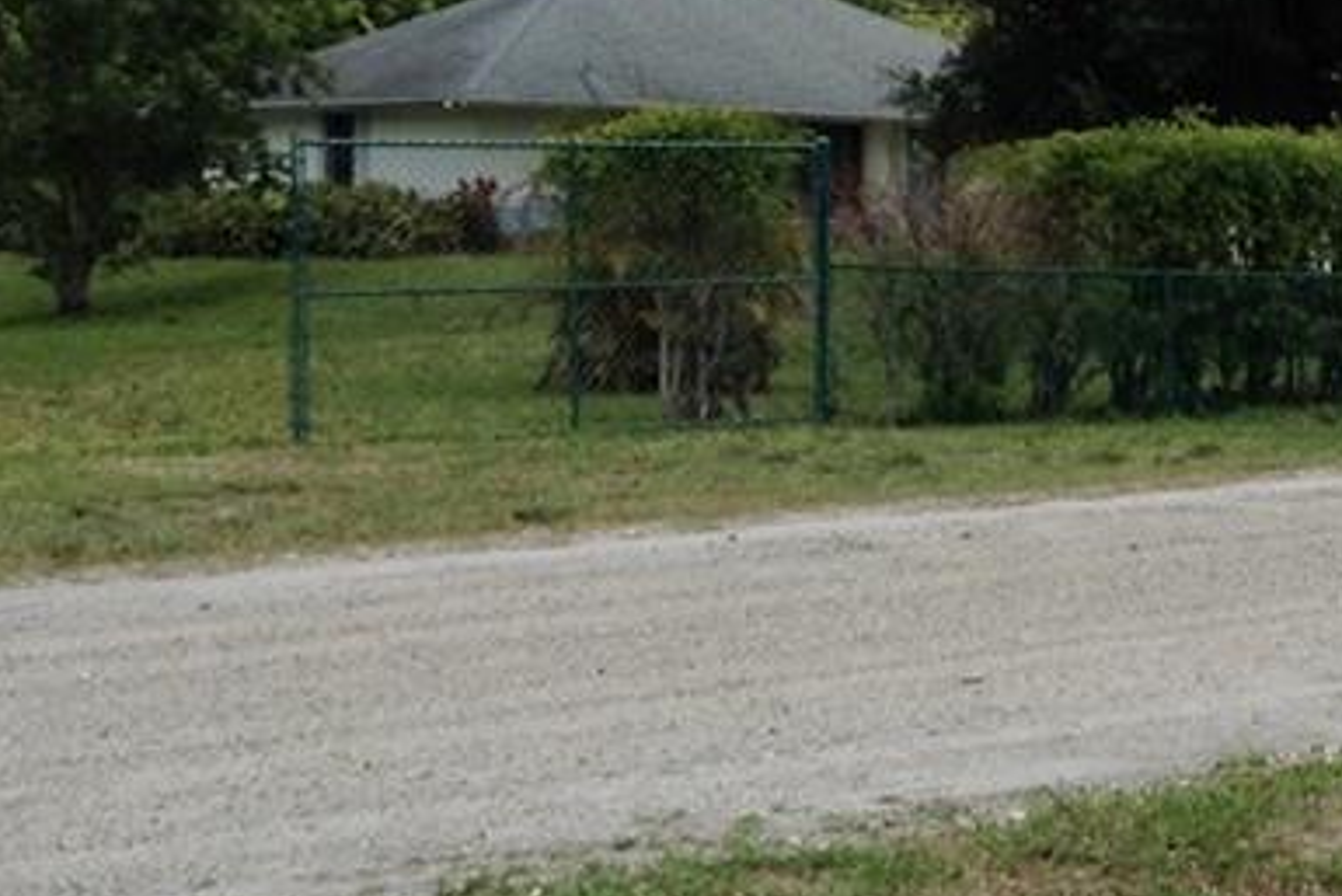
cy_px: 188
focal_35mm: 91
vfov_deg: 15.0
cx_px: 1387
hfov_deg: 21.5
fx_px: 3393
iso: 25
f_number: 2.4
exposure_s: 1/1159
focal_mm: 3.3
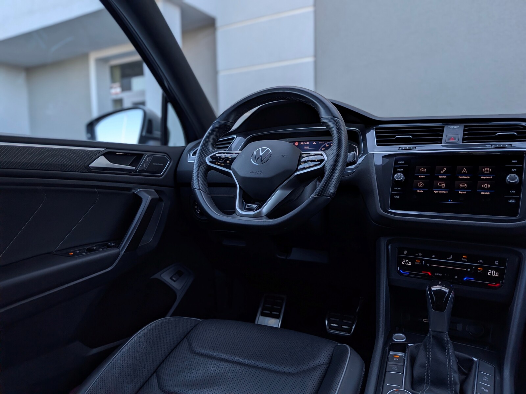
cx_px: 263
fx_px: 365
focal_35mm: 24
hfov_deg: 71.6
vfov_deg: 56.8
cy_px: 197
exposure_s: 1/188
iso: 30
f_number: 1.7
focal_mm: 4.53
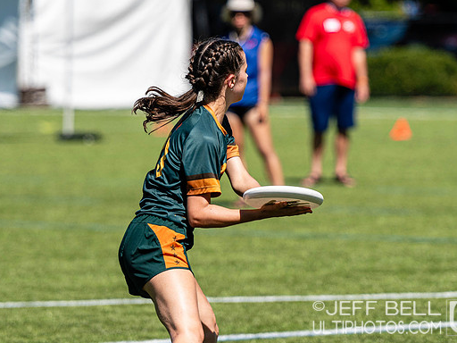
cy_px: 109
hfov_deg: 4.6
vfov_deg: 3.4
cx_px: 253
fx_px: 5743
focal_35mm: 435
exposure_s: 1/2000
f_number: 3.2
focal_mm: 195
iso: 100
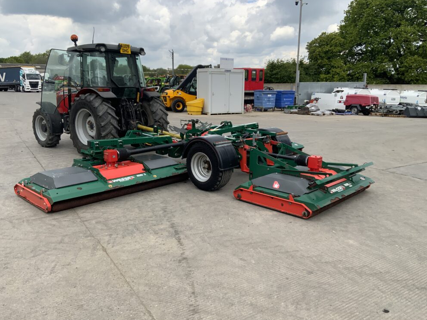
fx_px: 370
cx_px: 214
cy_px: 160
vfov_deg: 46.8
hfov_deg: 60.0
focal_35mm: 30
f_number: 1.8
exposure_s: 1/691
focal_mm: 3
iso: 16
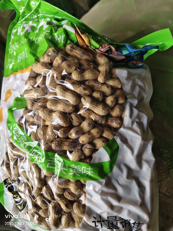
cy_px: 116
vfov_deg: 73.9
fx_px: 153
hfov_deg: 58.9
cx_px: 86
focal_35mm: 23
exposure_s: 1/222
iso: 50
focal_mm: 5.56
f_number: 1.88
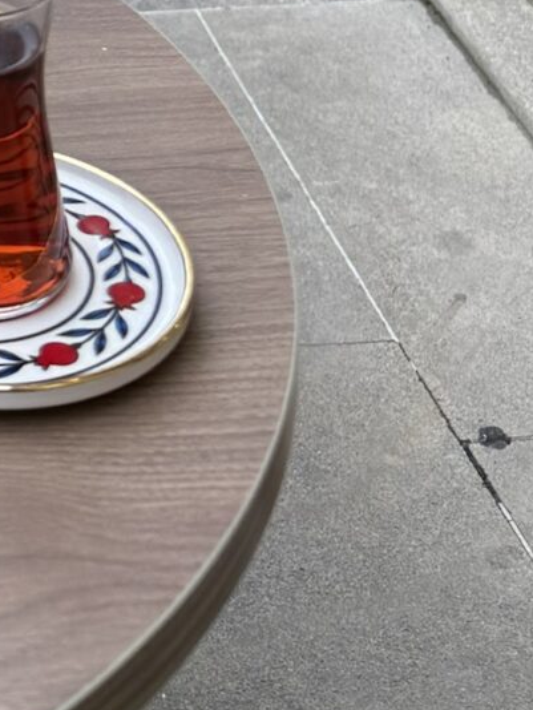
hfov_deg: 11.3
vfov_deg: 13.9
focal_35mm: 115
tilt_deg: -9.6
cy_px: -787
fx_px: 2359
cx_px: -611
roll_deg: +3.8
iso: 50
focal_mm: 6.76
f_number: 1.78
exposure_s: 1/100
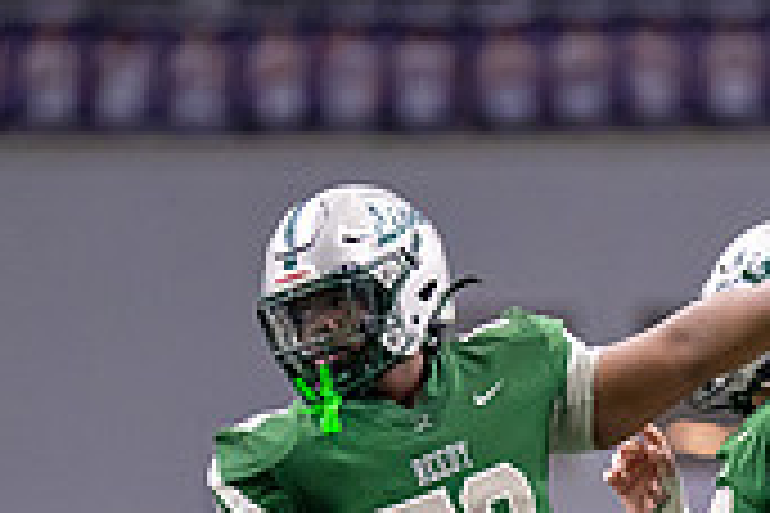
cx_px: 546
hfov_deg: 2.4
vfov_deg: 1.6
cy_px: 689
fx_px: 18457
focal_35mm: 863
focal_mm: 200
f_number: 2.8
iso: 2500
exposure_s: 1/1000
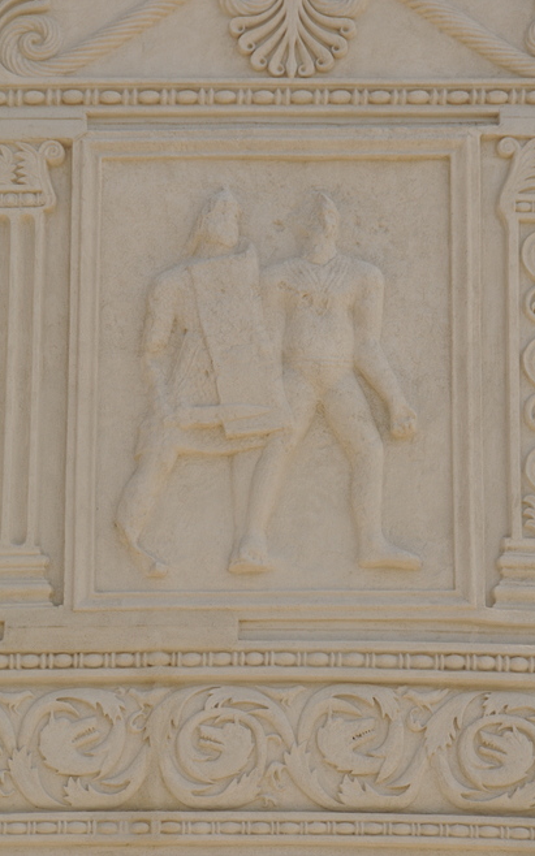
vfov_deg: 12.2
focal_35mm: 172
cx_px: 265
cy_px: 427
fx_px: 4014
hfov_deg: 7.6
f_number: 13
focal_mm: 112
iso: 320
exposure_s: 1/640
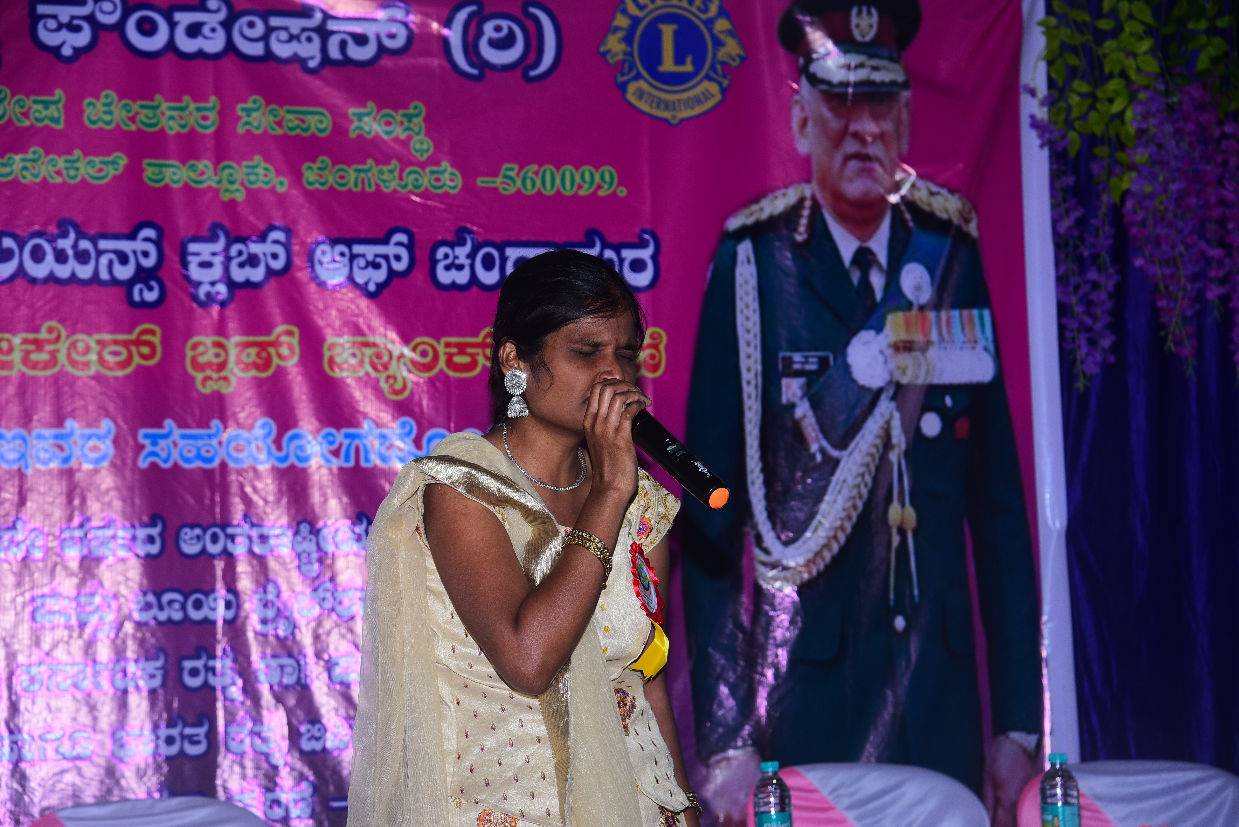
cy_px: 414
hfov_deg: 22.1
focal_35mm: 92
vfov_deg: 14.9
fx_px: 3167
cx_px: 620
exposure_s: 1/160
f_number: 7.1
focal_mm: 92
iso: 320
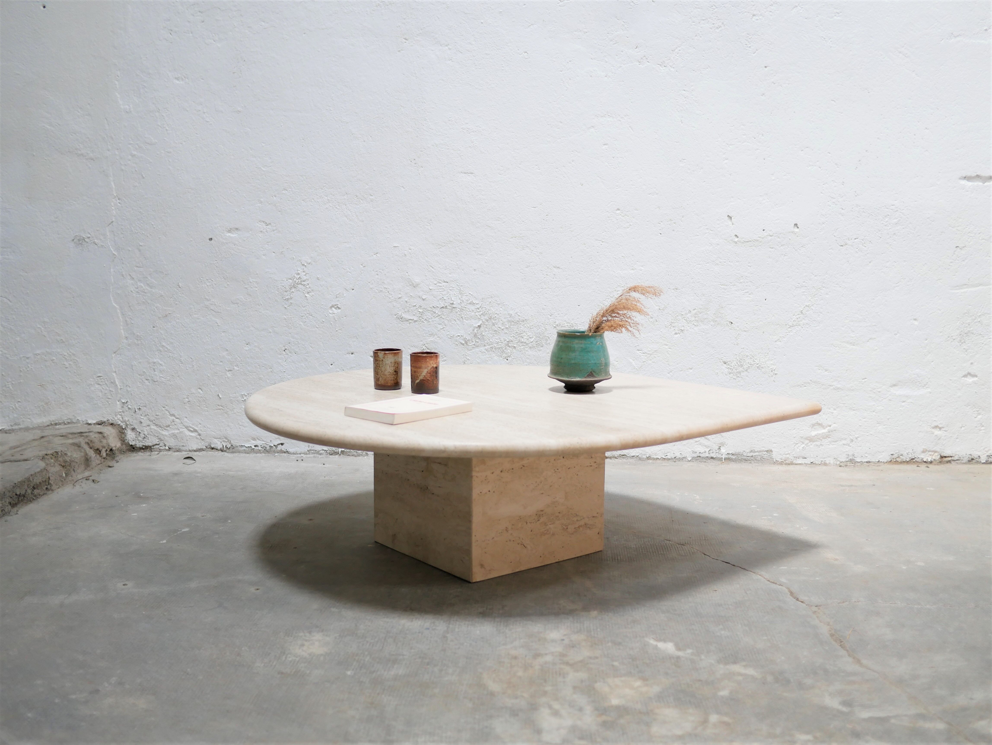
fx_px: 1147
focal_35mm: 40
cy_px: 372
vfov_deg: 36.0
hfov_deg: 46.8
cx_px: 496
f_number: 1.7
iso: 320
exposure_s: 1/60
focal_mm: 20
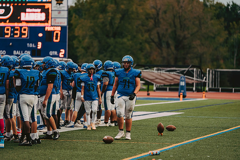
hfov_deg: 10.3
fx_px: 1334
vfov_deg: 6.9
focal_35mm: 200
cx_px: 120
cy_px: 80
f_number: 3.2
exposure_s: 1/640
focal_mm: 200
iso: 800
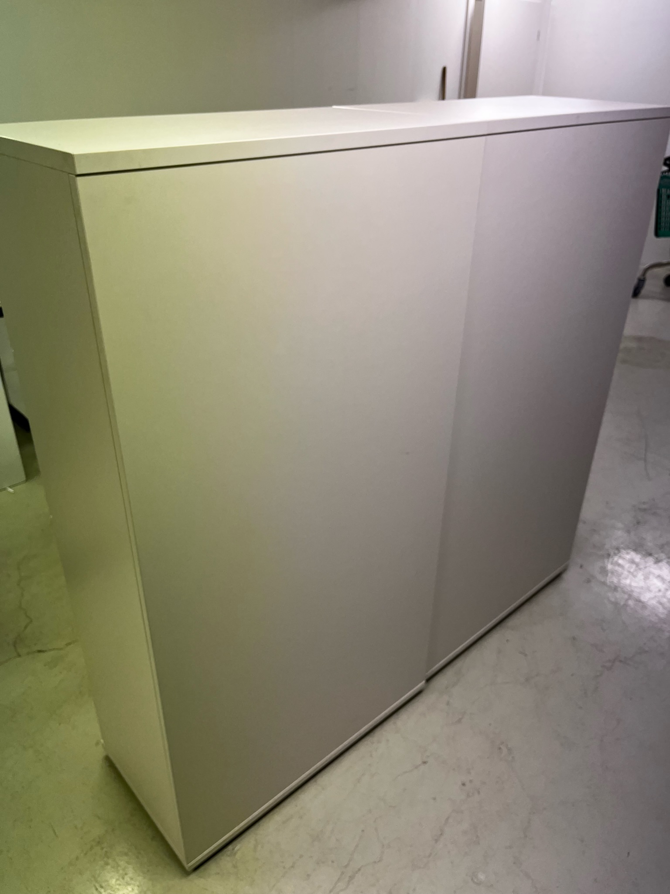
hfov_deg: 53.0
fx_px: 671
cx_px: 335
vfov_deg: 67.3
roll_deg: -0.6
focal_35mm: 26
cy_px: 447
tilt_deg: -28.8
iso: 64
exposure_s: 1/100
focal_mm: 5.1
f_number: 1.6
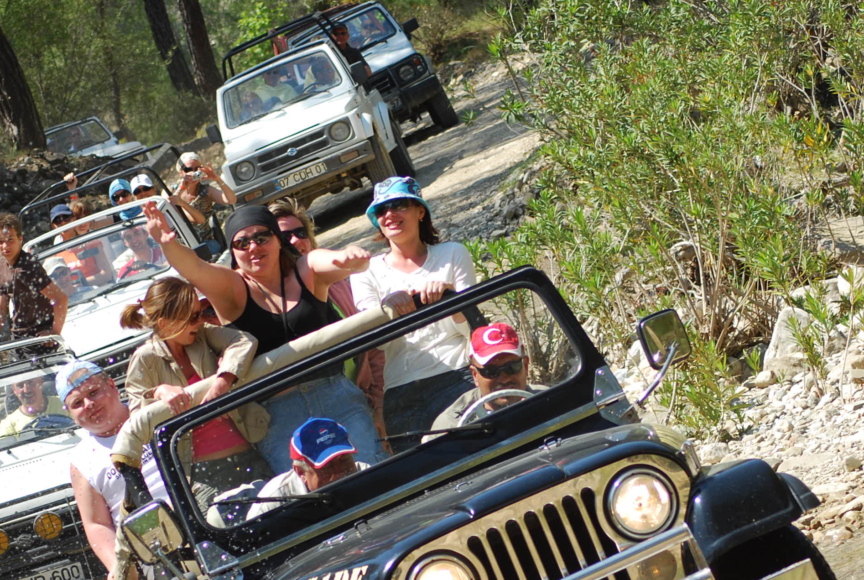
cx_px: 505
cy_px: 441
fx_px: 5074
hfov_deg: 9.7
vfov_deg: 6.5
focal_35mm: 211
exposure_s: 1/500
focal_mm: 92
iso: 200
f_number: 5.6
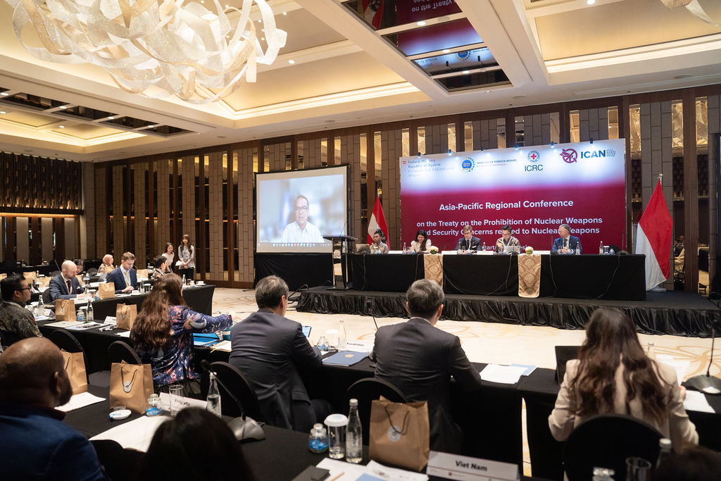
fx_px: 481
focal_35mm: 24
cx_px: 360
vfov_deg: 53.1
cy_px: 240
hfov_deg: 73.7
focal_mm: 24
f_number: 2.8
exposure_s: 1/160
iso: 1000
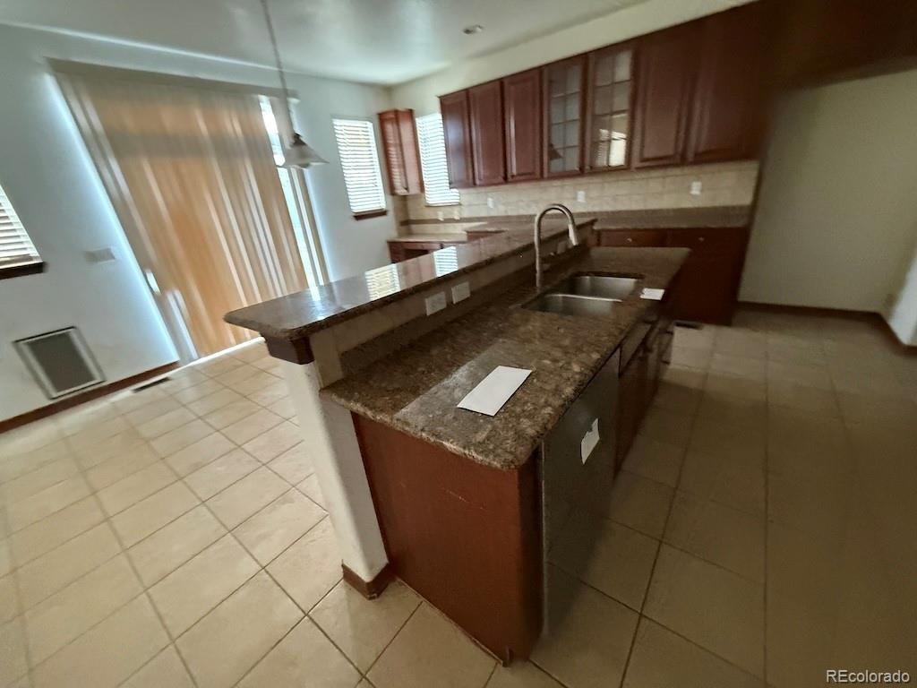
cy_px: 344
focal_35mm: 14
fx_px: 371
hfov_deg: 102.1
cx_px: 458
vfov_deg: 85.7
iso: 1000
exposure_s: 1/60
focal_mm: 2.22
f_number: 2.2
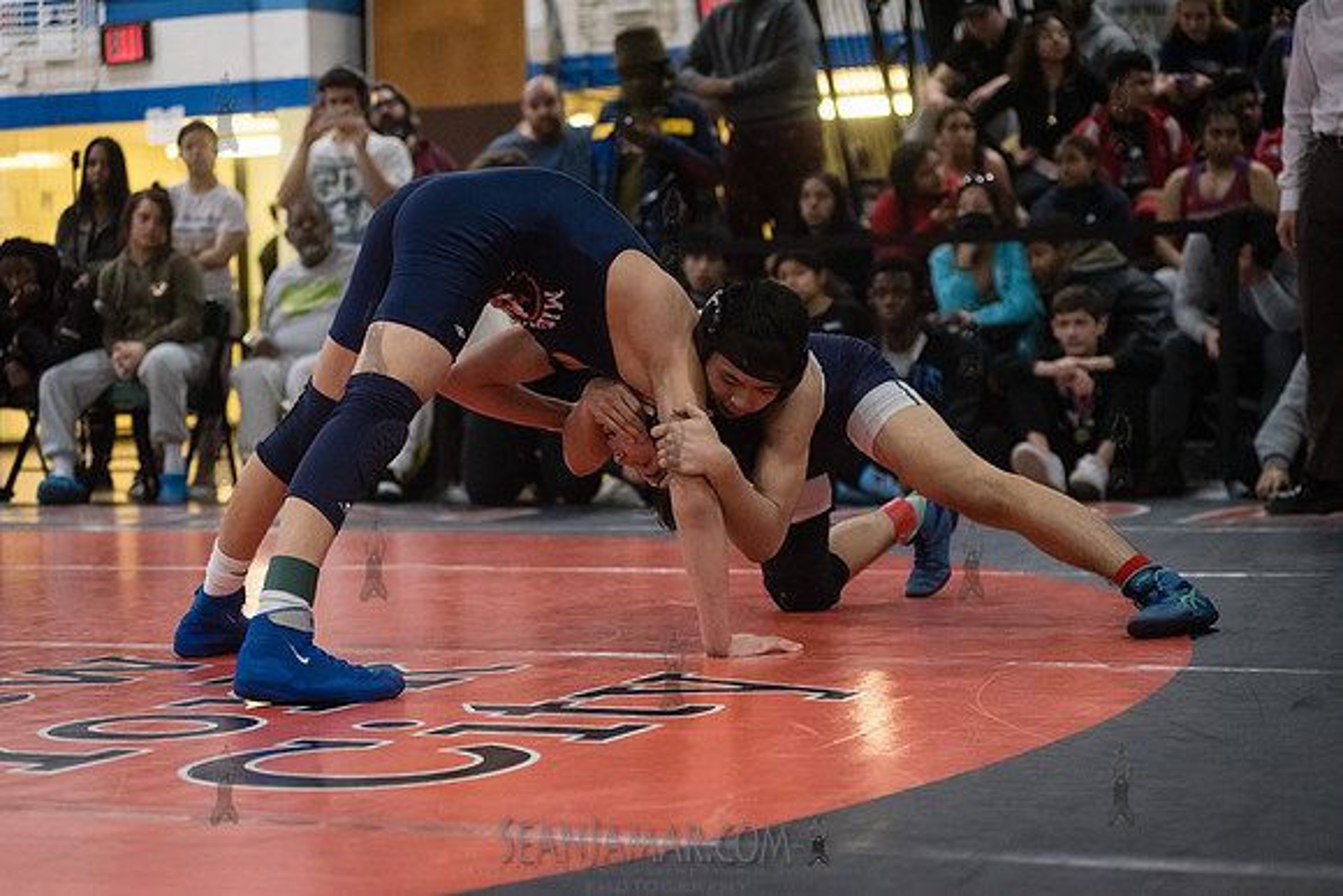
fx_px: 2985
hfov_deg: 25.4
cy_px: 448
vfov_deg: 17.1
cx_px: 672
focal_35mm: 80
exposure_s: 1/500
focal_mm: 80
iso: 8000
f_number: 3.5
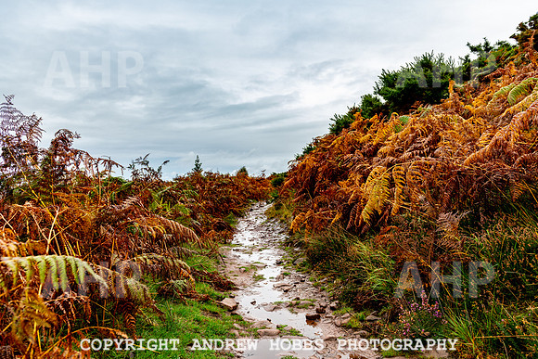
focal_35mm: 24
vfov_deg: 53.2
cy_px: 180
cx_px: 269
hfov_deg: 73.7
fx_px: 359
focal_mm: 24
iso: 100
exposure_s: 1/200
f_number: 5.6
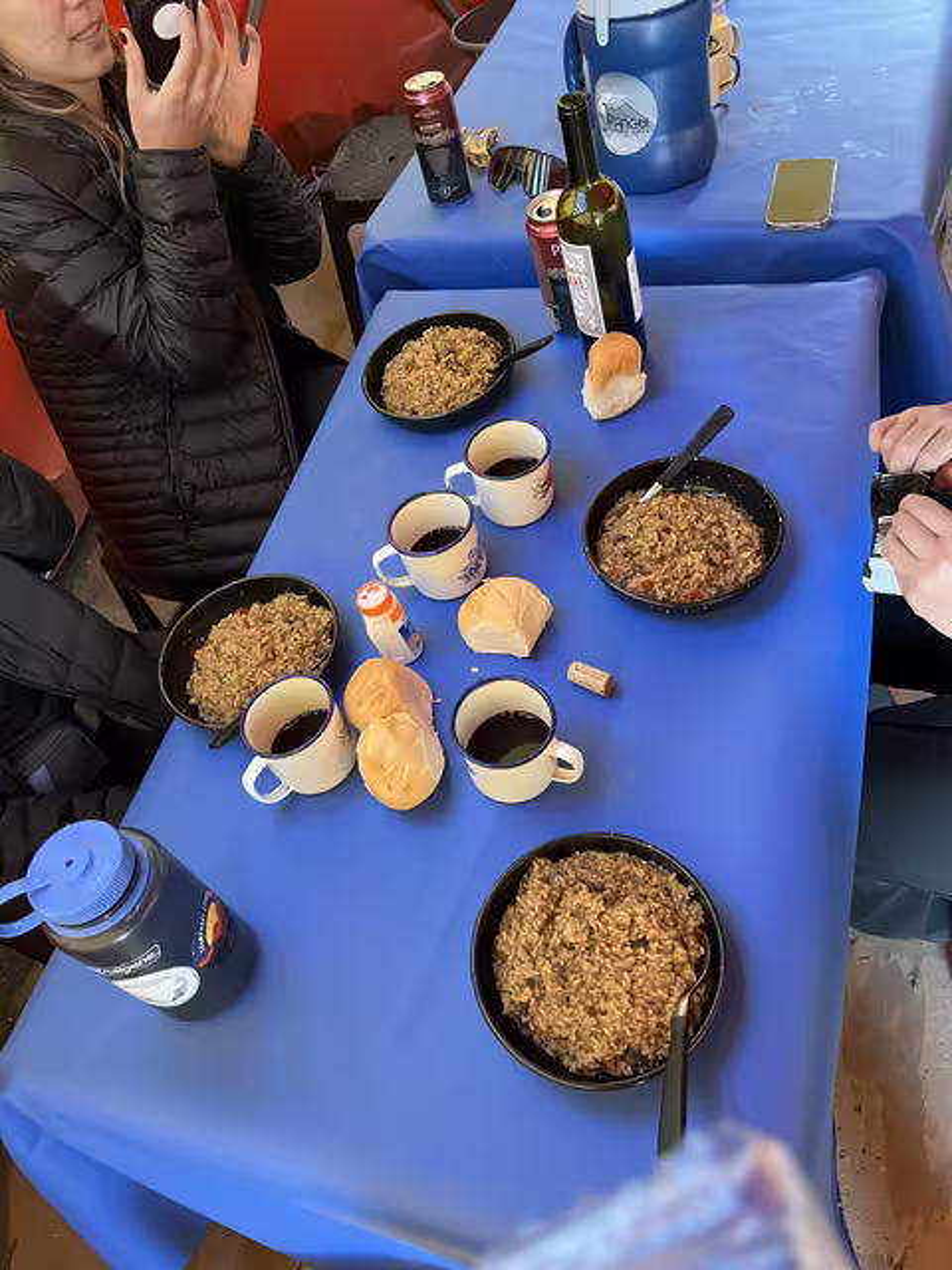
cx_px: 476
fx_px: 953
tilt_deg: -50.9
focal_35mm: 26
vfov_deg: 67.3
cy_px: 635
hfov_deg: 53.1
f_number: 1.6
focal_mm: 5.1
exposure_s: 1/60
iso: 500
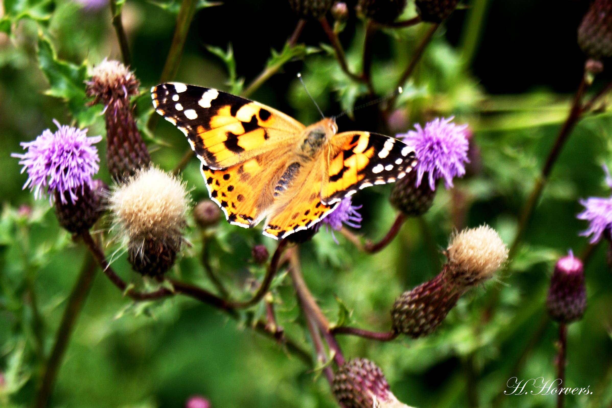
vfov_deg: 16.6
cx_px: 306
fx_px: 1402
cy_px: 204
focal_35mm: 82
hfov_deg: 24.6
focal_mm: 55
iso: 125
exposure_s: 1/100
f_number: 5.6
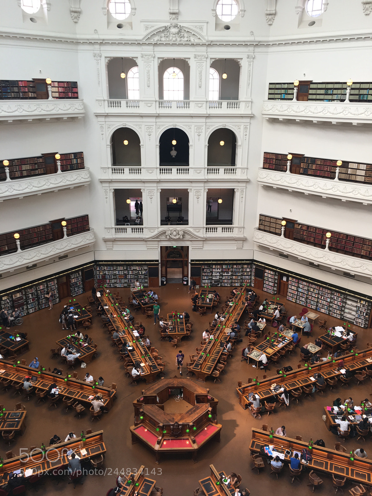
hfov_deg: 48.2
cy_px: 248
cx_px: 186
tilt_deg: -19.9
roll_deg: -0.6
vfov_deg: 61.7
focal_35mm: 29
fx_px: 416
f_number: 2.2
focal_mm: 4.15
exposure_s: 1/50
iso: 25
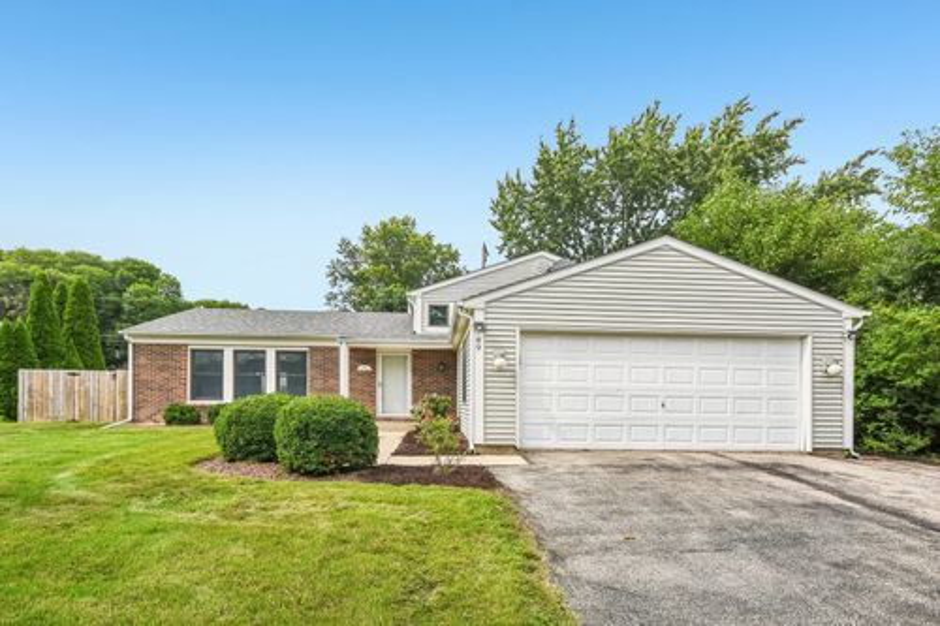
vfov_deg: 67.3
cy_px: 313
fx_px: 470
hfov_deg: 90.0
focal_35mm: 18
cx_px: 470
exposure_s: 1/1250
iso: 500
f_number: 8
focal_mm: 12
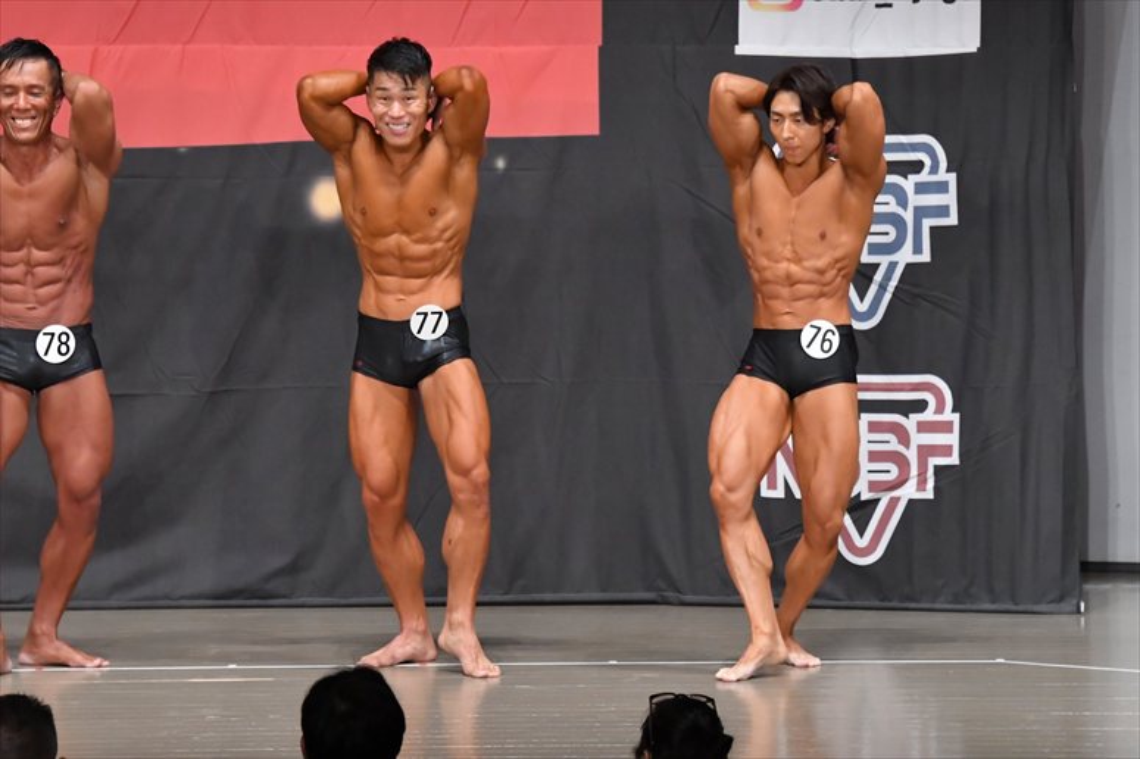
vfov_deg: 6.3
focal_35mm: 217
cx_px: 570
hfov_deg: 9.5
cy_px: 380
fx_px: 6868
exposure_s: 1/400
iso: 6400
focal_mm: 145
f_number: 5.6
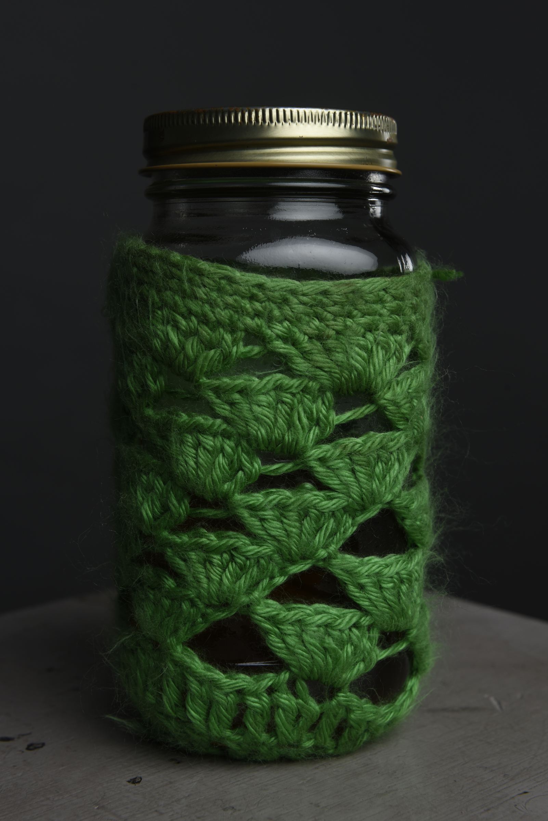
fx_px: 1323
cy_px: 410
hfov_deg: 23.4
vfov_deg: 34.5
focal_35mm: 58
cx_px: 274
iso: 100
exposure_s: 1/100
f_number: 10
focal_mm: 58
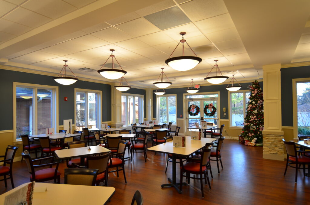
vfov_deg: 59.3
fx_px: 180
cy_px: 102
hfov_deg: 81.3
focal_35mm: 21
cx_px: 155
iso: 100
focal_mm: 14
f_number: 4
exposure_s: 1/25
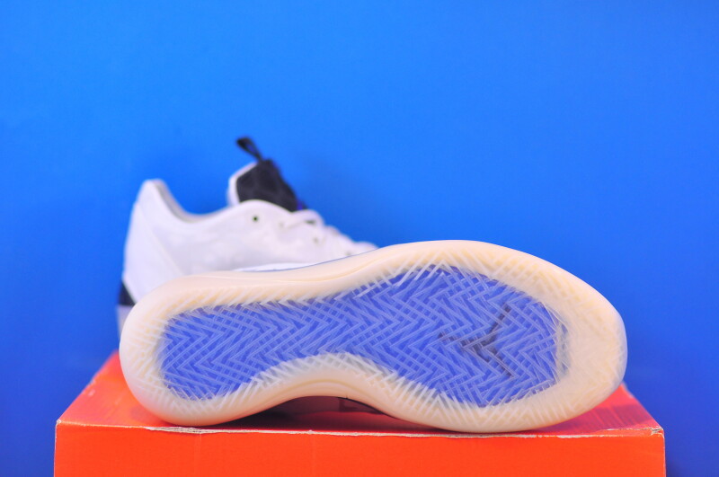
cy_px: 238
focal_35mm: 75
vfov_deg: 18.1
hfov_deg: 27.0
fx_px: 1496
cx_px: 360
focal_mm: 50
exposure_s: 1/320
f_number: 2.2
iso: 250
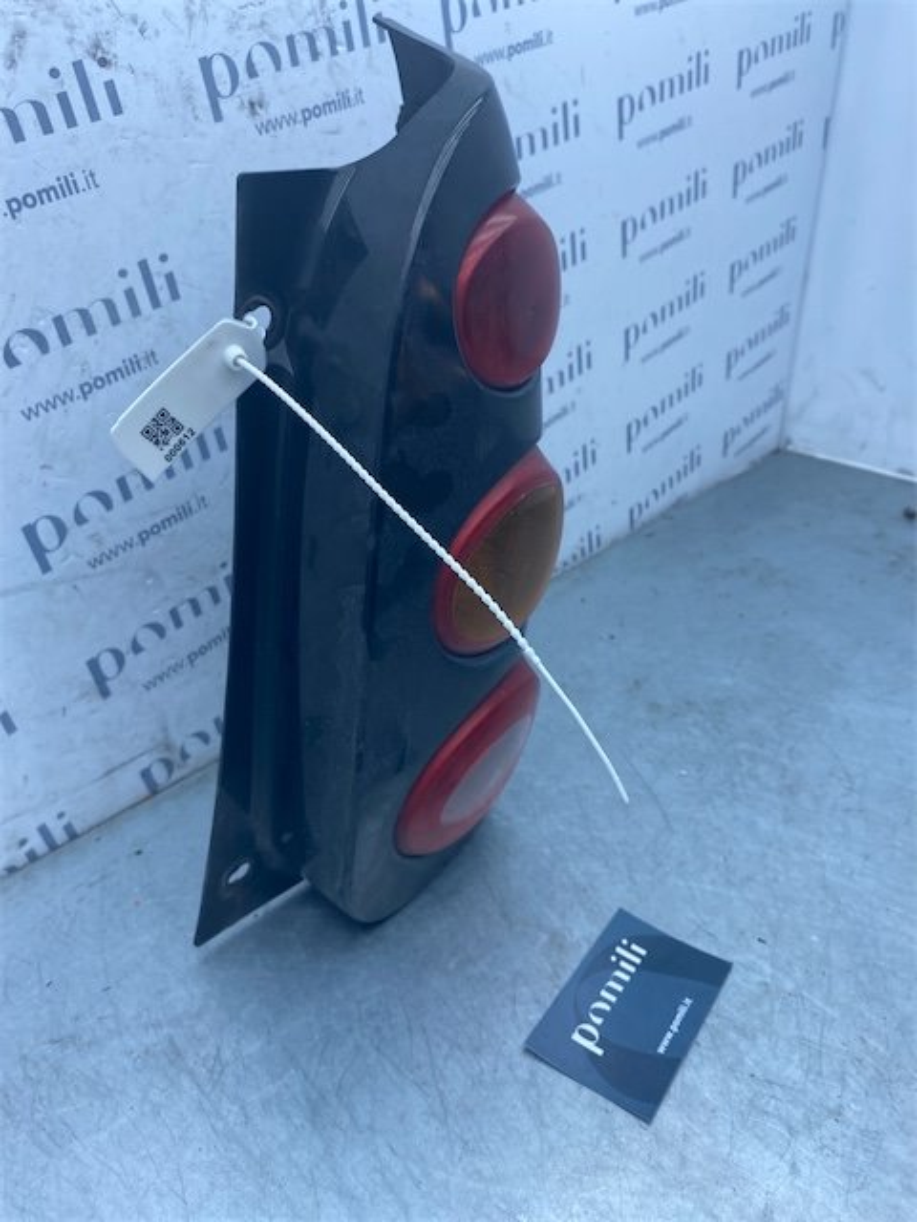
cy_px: 611
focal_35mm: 26
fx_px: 918
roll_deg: -0.1
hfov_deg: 53.1
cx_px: 458
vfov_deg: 67.3
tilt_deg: -28.3
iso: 32
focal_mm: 4.25
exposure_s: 1/654
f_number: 1.8
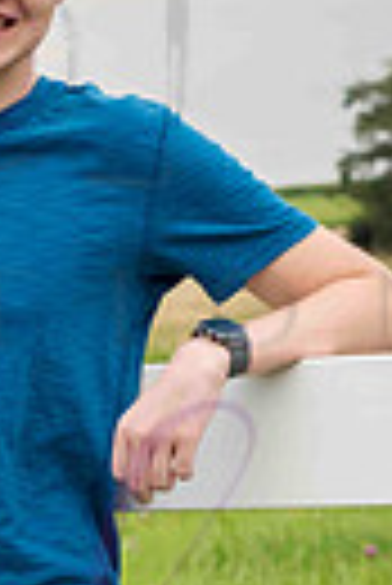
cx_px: -9
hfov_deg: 4.0
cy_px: 468
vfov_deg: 5.9
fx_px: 5636
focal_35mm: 346
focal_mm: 100
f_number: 11
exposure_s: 1/320
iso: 640
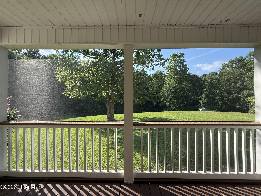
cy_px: 98
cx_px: 130
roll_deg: +0.0
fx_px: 106
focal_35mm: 14
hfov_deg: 102.1
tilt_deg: +1.1
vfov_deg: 85.7
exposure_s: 1/455
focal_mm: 2.22
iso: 64
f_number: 2.2
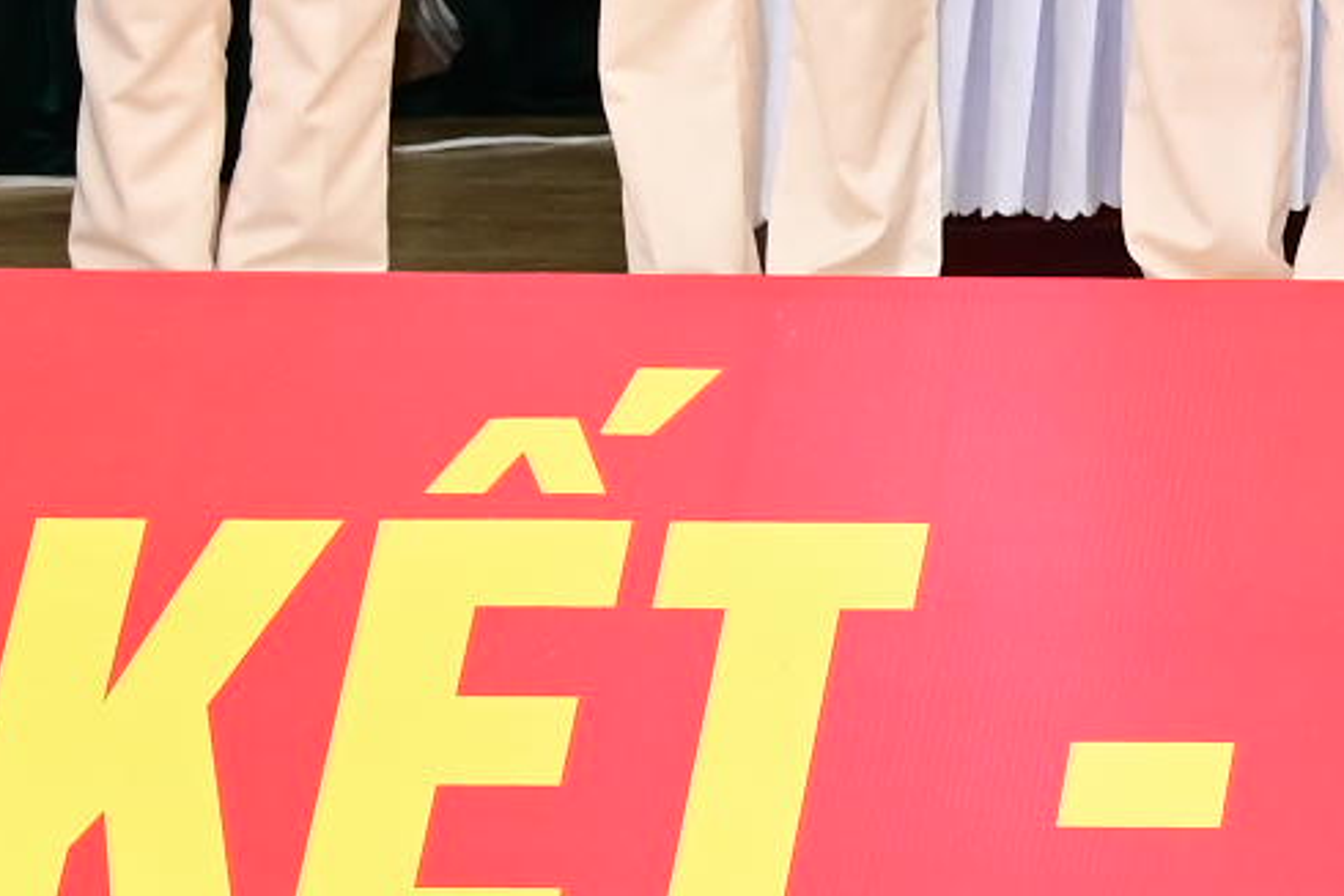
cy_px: -923
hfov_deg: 9.5
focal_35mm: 179
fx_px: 6684
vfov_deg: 7.4
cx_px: 3736
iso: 1600
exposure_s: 1/100
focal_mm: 29
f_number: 4.5
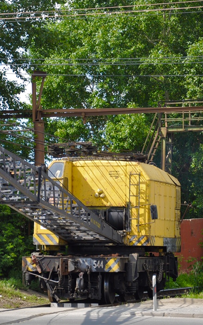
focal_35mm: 162
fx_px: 1434
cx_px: 89
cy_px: 162
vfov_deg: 12.9
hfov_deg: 8.1
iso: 400
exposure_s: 1/1000
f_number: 5.3
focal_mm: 70
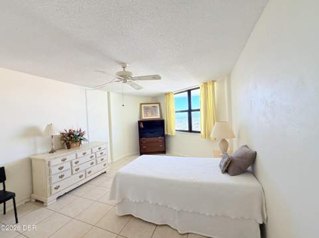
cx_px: 160
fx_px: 129
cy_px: 119
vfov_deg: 85.6
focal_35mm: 14
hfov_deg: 102.1
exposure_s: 1/121
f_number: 2.2
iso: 250
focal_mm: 2.22
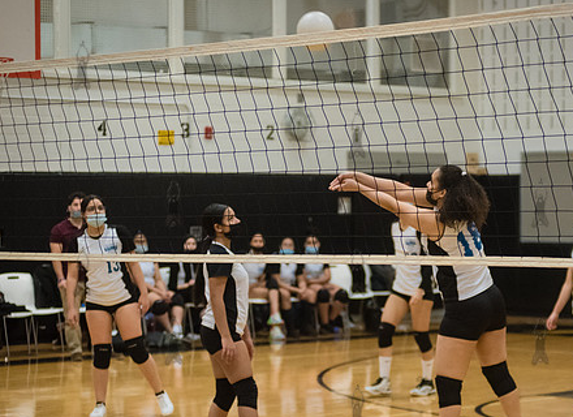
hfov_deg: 16.5
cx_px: 420
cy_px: 291
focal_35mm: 120
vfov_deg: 12.1
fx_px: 1965
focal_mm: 80
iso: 5000
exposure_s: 1/400
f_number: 3.2
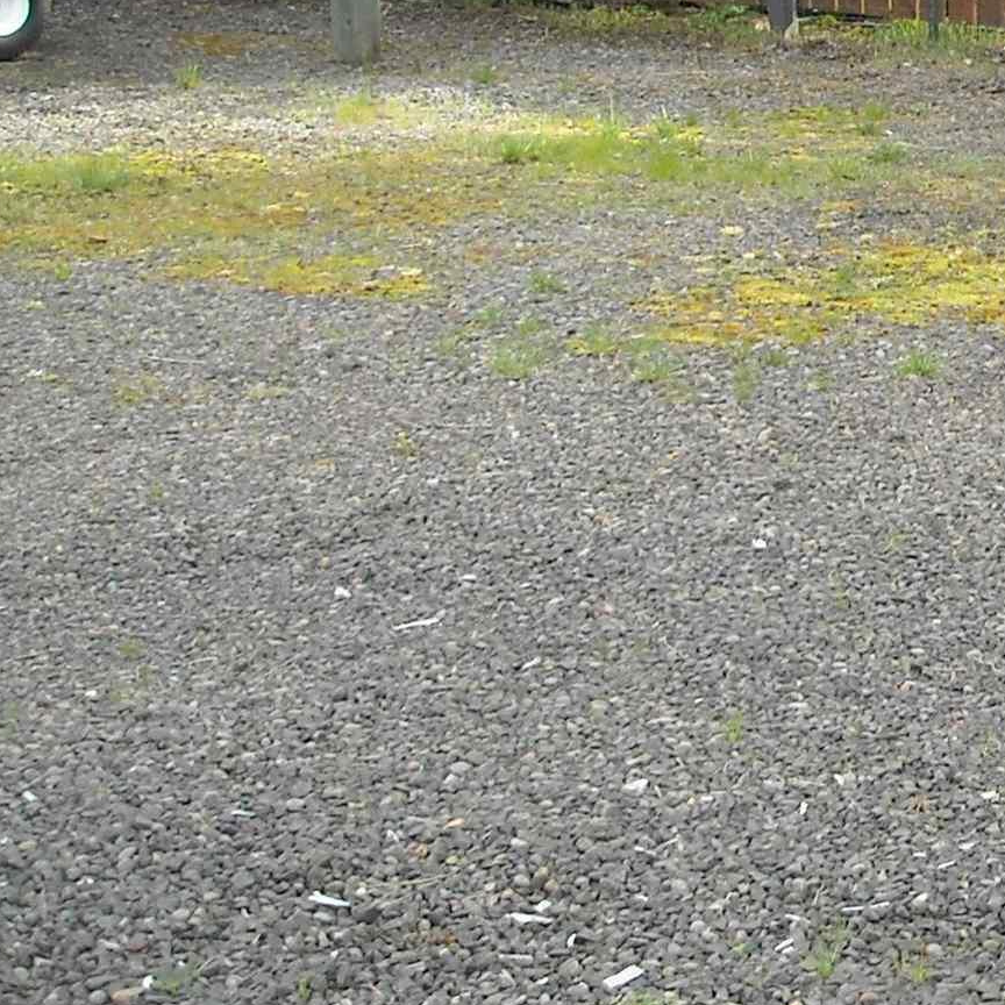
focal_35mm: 110
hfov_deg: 14.4
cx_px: 1655
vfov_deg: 15.3
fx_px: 3613
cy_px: -192
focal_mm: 5.7
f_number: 2.8
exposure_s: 1/114
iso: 64
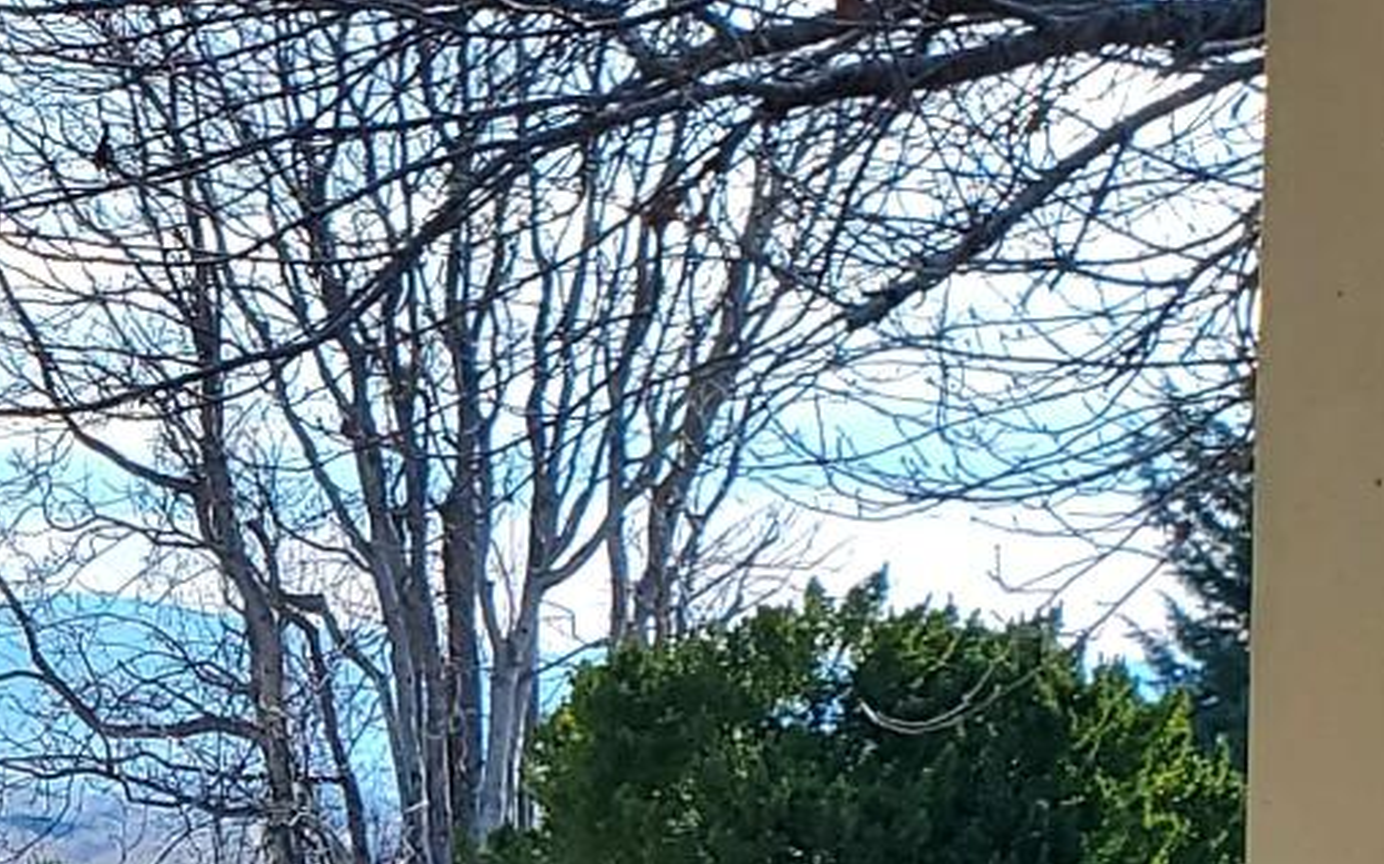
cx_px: -763
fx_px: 4864
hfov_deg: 14.9
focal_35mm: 129
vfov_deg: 10.0
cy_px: 1032
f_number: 2.4
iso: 50
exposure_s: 1/769
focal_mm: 4.3
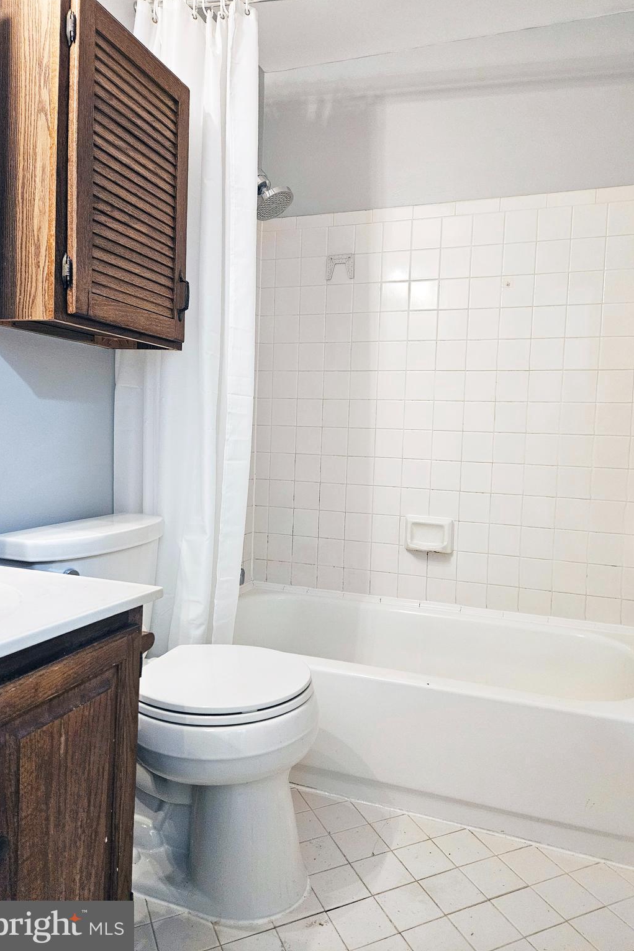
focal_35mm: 24
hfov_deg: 53.1
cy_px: 475
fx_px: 634
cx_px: 337
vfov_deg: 73.7
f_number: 1.8
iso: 640
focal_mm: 5.4
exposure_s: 1/240
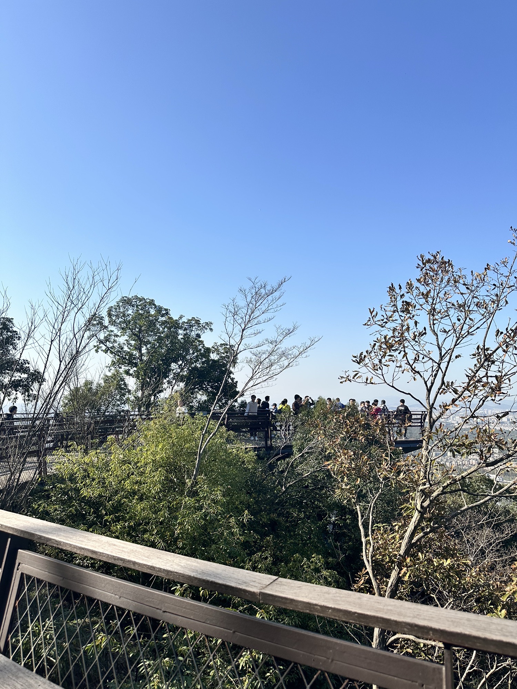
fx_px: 478
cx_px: 258
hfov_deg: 56.8
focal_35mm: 24
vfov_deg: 71.6
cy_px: 344
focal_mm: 6.86
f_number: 1.78
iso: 80
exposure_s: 1/4184
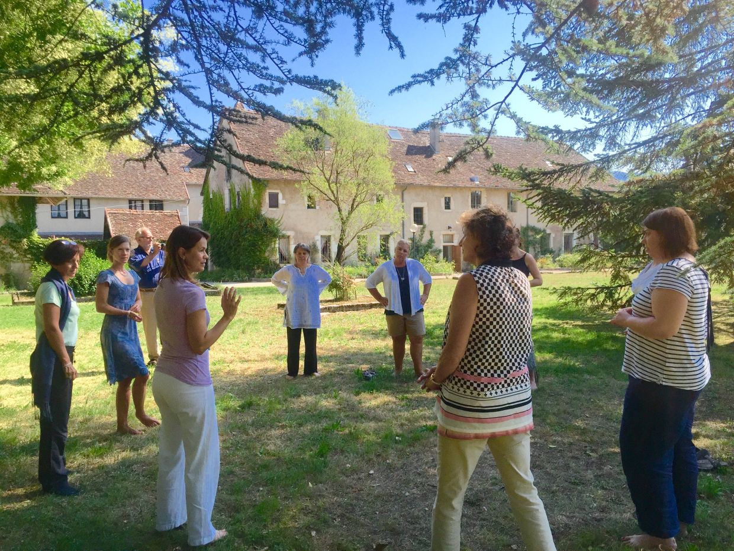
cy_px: 276
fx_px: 615
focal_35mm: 29
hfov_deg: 61.7
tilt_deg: -2.7
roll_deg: +0.3
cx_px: 367
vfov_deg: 48.2
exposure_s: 1/1236
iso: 32
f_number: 2.2
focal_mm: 4.15
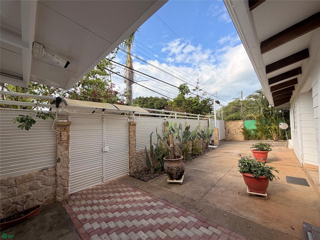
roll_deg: +2.2
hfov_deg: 102.1
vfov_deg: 85.7
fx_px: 129
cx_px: 160
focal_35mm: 14
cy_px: 120
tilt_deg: +3.9
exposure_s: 1/770
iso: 40
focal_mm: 2.22
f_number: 2.2
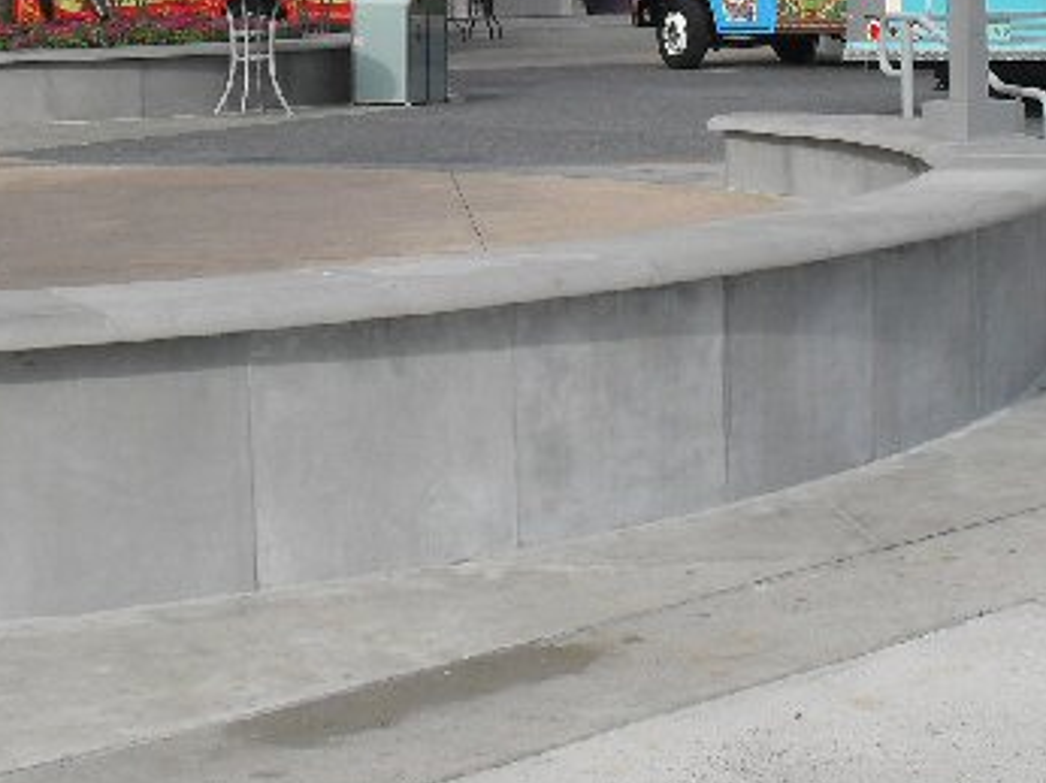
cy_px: -12
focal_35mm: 81
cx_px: 517
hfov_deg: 24.1
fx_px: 2446
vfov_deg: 17.7
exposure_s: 1/250
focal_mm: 6.3
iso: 100
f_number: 8.4
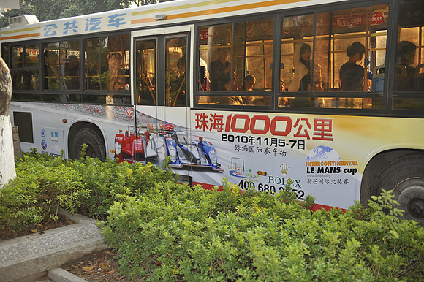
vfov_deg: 30.5
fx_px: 518
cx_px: 212
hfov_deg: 44.5
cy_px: 141
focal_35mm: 44
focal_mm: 44
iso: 250
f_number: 2.8
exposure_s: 1/250
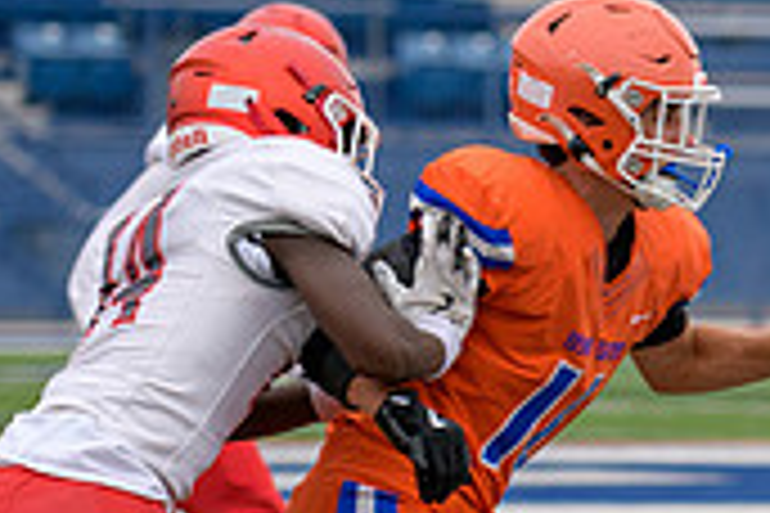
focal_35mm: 475
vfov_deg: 2.9
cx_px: 1004
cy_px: 385
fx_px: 10159
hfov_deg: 4.3
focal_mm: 140
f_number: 3.5
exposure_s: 1/1000
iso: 400
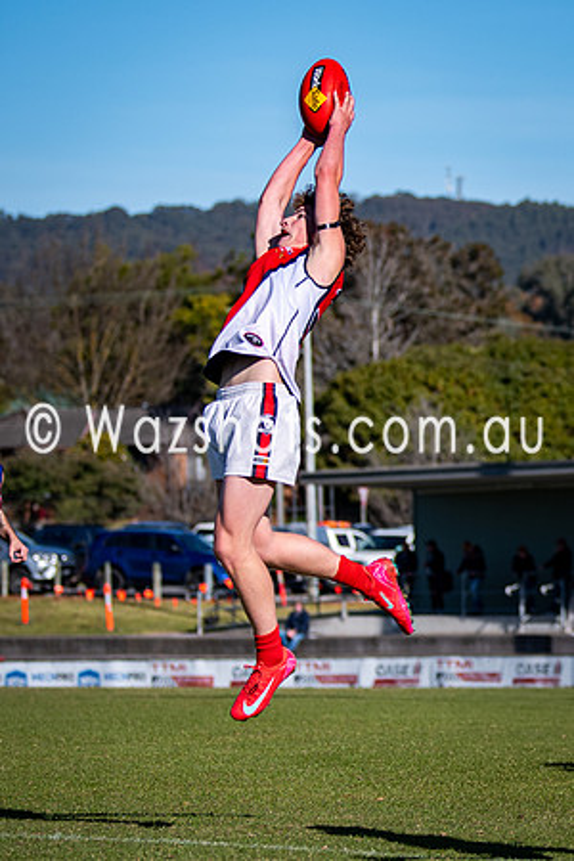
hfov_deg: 5.5
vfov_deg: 8.3
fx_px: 5956
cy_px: 479
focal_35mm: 249
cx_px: 789
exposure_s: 1/3200
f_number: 2.8
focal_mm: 90
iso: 110
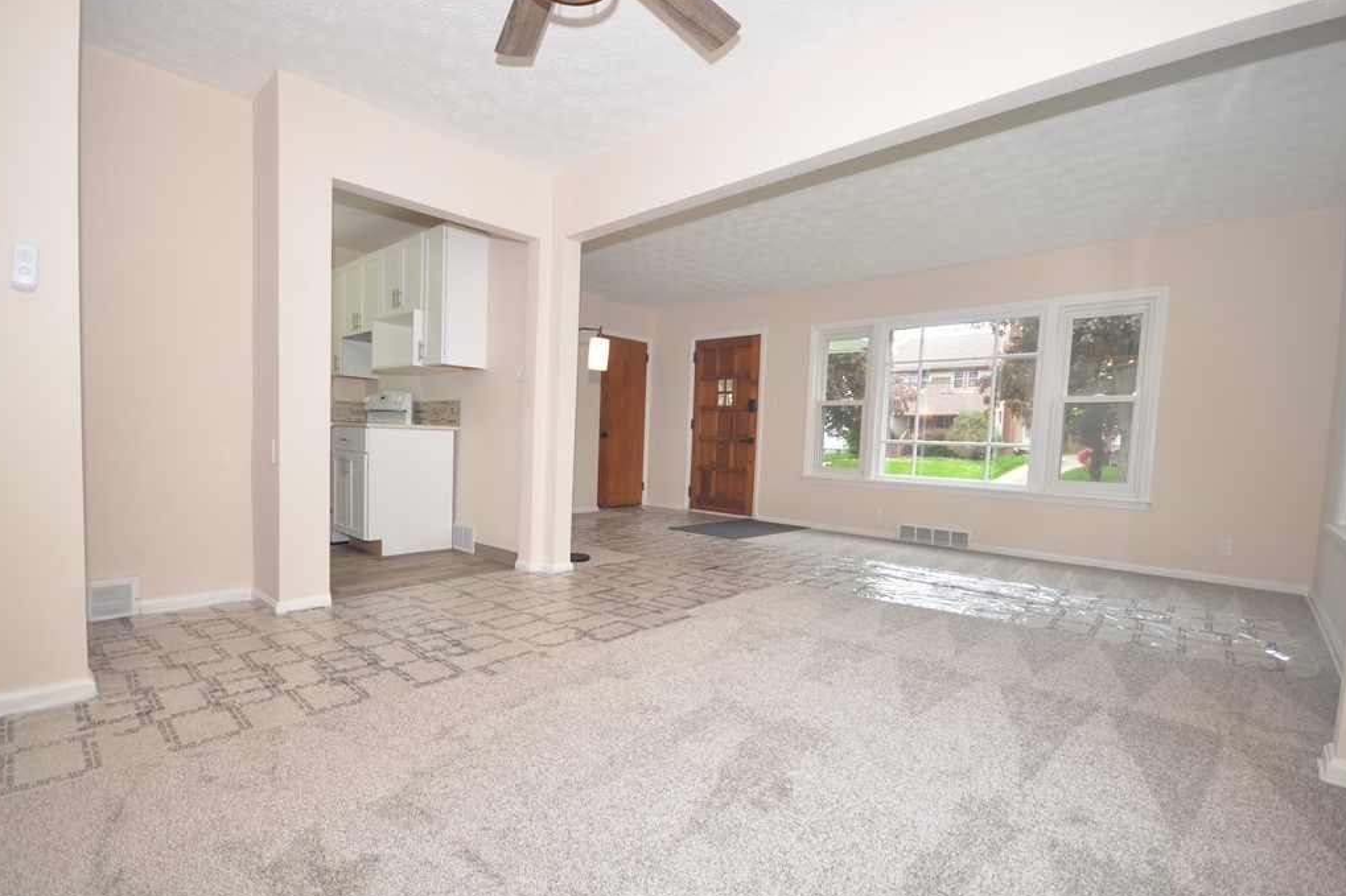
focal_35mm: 16
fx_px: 598
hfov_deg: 96.7
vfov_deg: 73.7
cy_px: 461
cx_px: 664
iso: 200
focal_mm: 10
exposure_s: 1/60
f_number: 4
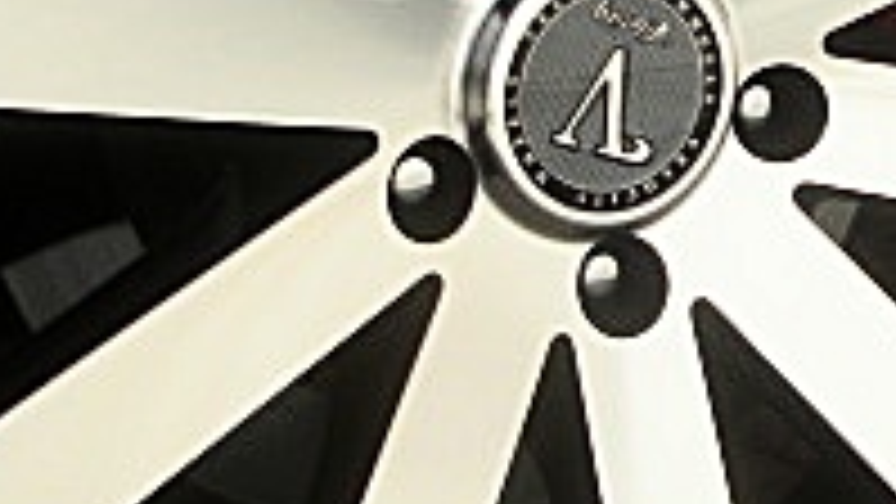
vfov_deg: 9.6
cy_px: 135
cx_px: 873
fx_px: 2994
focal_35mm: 126
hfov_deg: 16.7
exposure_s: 1/125
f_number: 7.9
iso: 50
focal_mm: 6.3
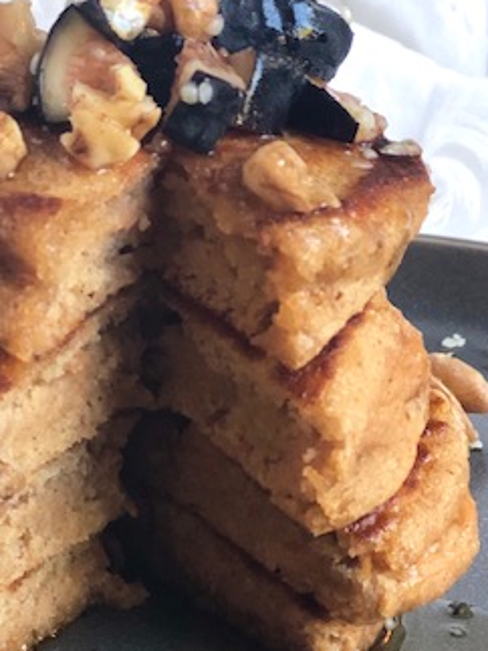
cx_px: 48
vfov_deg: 17.4
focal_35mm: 113
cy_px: 423
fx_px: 2125
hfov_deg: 13.0
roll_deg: -0.1
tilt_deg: -21.7
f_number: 2.8
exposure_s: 1/30
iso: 125
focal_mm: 6.6
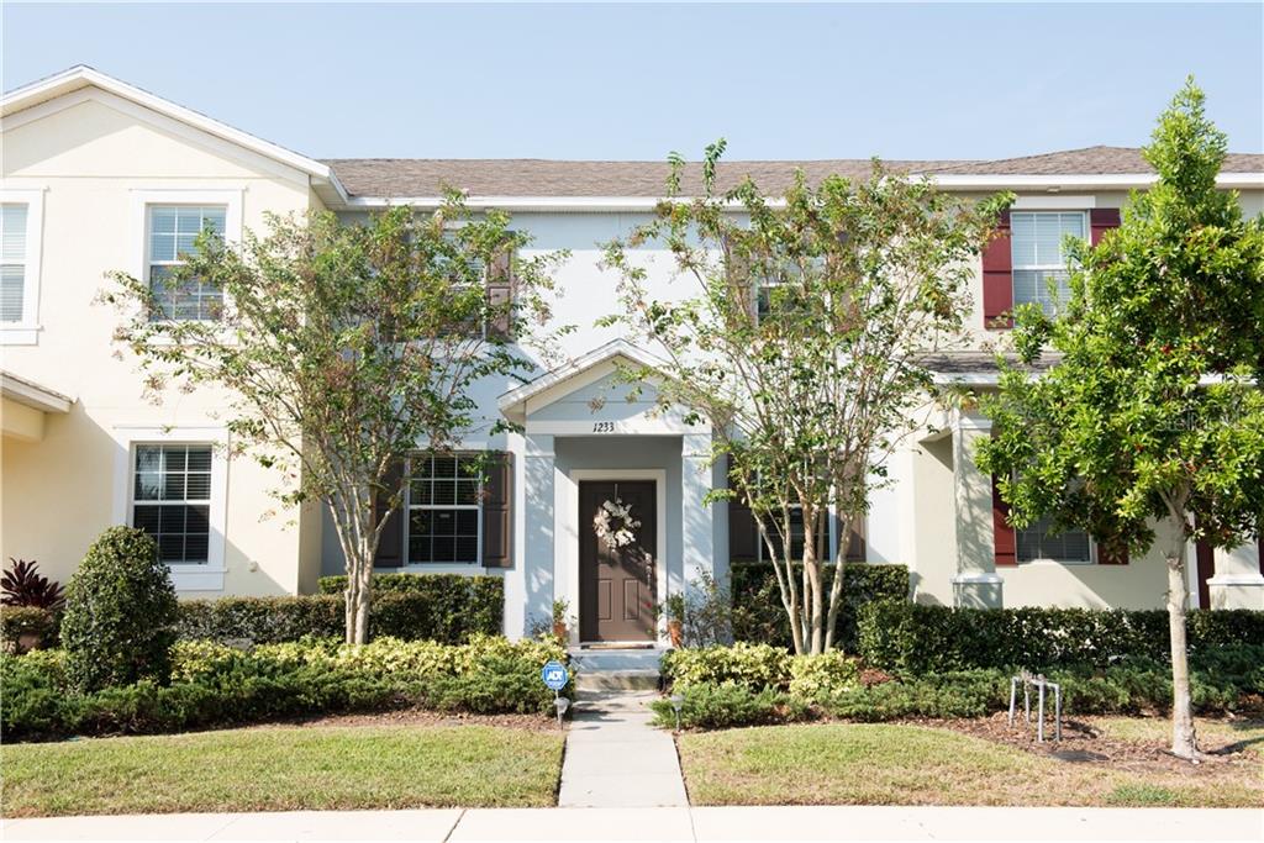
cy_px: 422
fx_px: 1334
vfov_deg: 35.1
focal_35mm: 38
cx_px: 632
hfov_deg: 50.7
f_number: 9
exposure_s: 1/320
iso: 200
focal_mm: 38
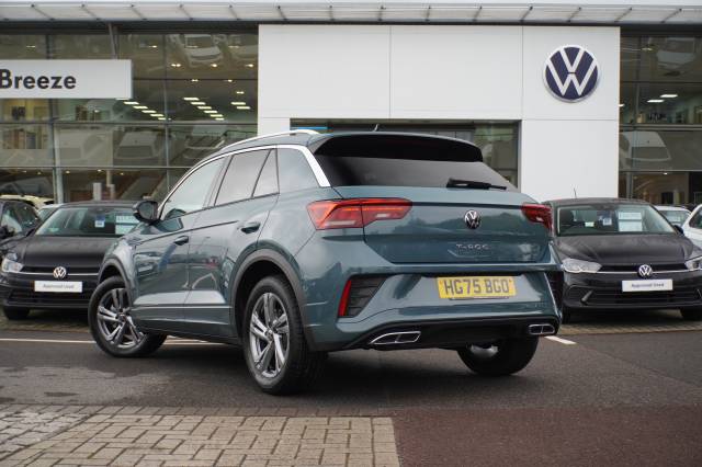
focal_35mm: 50
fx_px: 965
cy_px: 234
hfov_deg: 40.0
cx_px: 351
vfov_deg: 27.2
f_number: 5
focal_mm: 33
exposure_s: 1/160
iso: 500
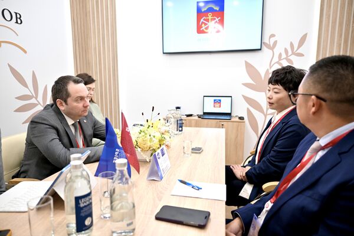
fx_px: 236
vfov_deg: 53.1
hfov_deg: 73.7
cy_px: 118
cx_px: 177
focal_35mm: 24
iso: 1000
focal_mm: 24
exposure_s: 1/250
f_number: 2.8
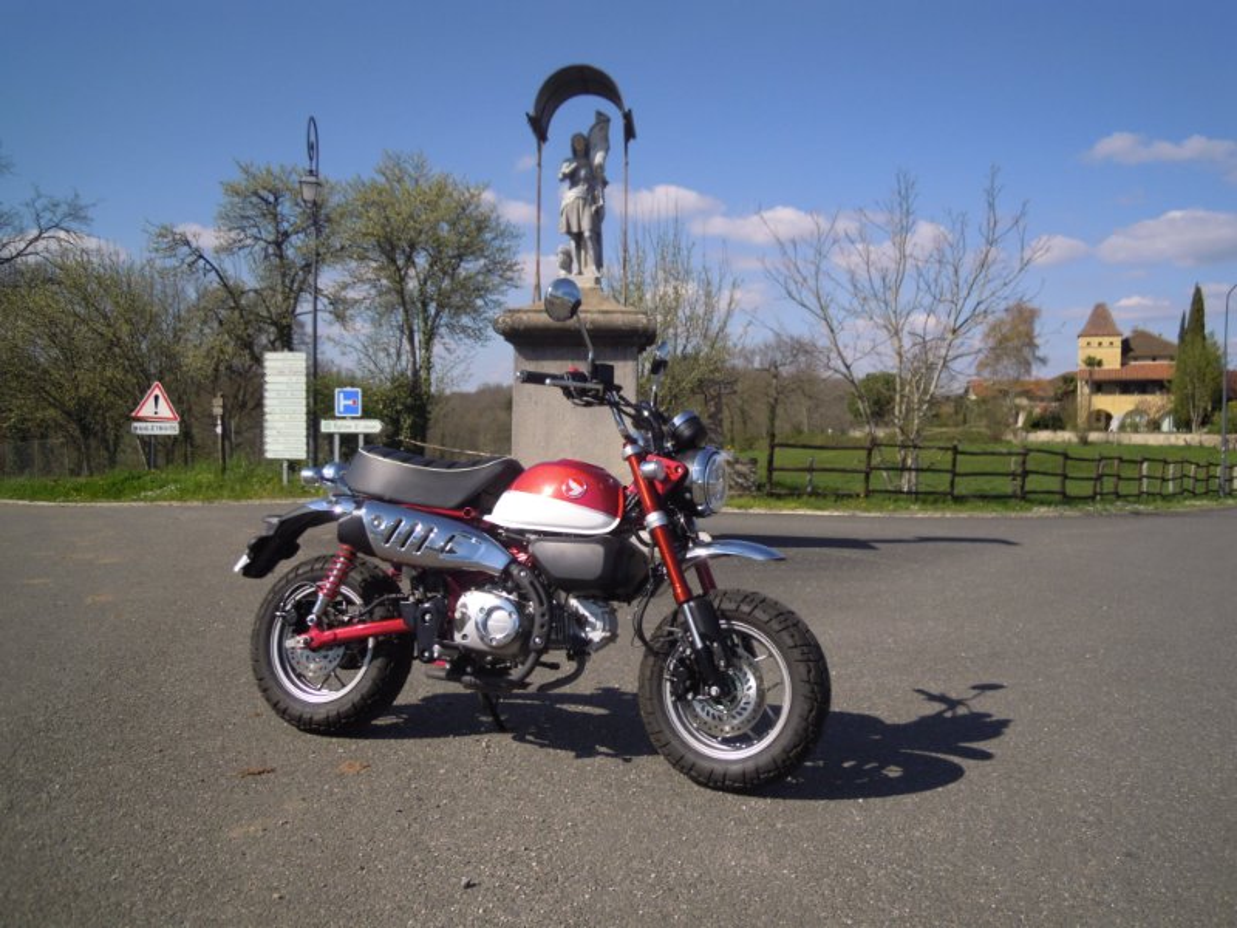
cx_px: 618
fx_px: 1001
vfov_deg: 49.7
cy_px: 464
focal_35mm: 28
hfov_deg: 63.4
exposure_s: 1/320
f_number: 7.6
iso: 100
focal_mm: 5
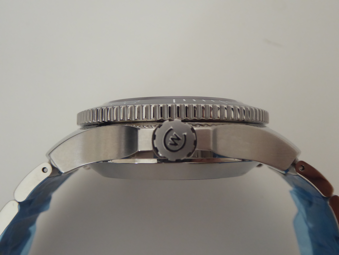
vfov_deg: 36.8
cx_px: 170
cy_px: 128
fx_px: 382
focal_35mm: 39
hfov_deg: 47.9
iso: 400
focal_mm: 6.7
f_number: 3.7
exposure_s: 1/50
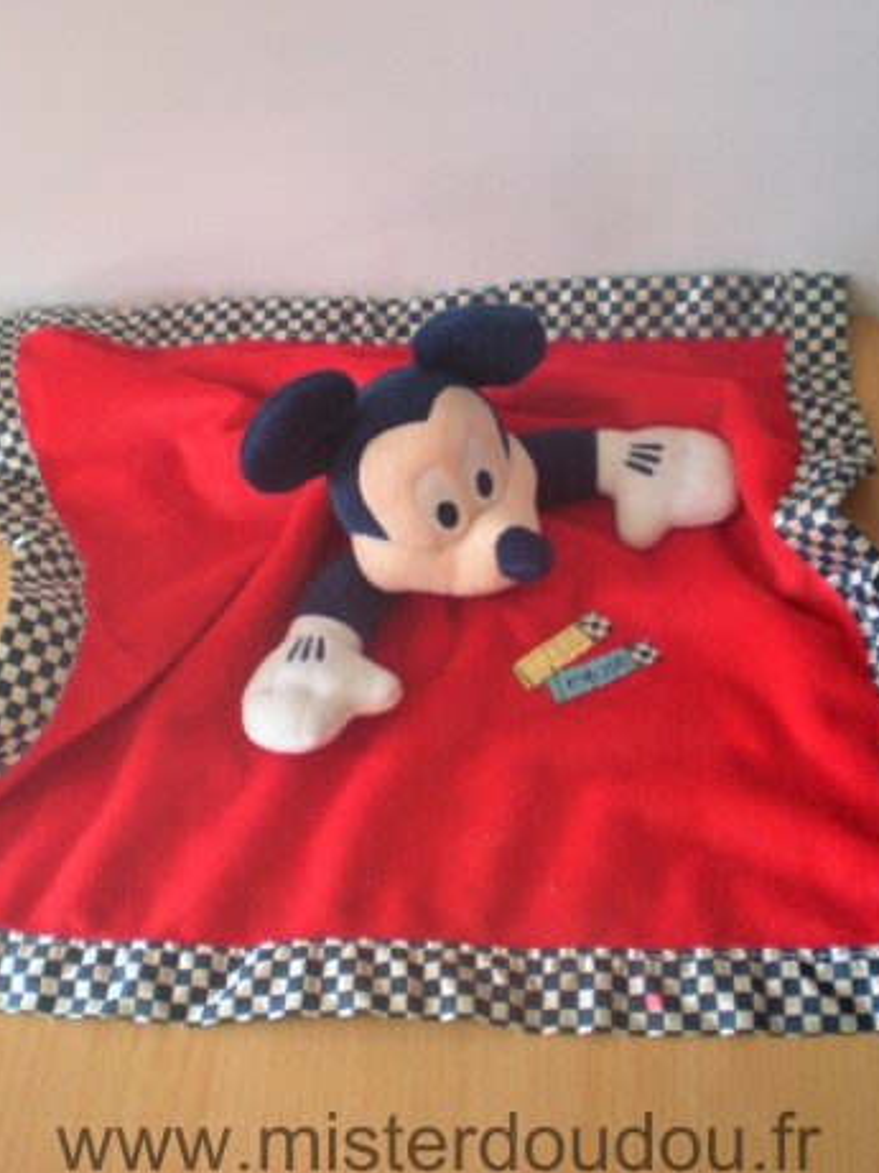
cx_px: 436
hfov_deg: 33.6
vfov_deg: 43.8
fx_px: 1456
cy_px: 530
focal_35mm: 43
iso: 129
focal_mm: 6.3
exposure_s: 1/58.8
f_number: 3.1
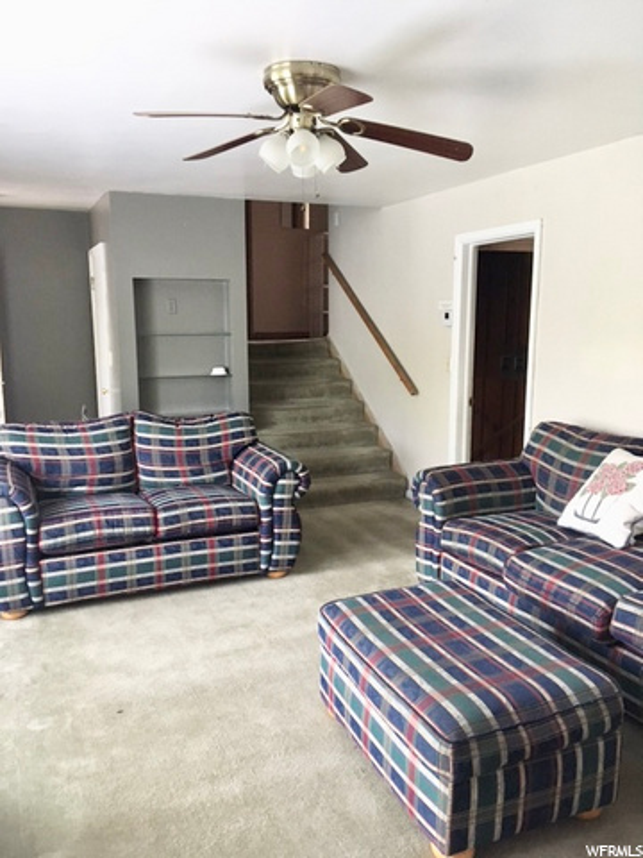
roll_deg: +0.1
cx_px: 322
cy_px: 429
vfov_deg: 61.7
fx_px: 718
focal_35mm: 29
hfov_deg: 48.2
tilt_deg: -9.3
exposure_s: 1/17
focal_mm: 4.15
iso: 200
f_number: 2.2
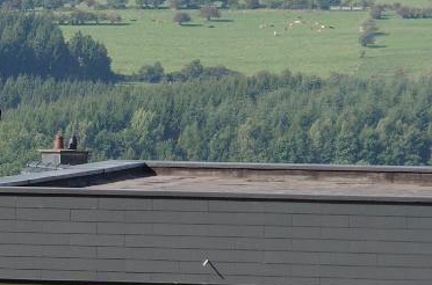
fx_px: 4728
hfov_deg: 5.2
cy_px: 228
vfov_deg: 3.5
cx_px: -172
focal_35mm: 395
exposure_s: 1/250
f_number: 8
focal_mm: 60
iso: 200
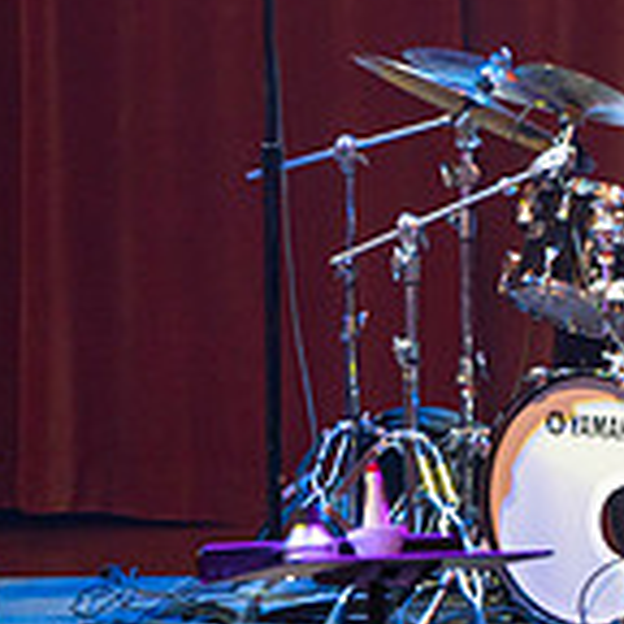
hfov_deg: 1.9
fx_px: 18885
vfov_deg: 1.9
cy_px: 214
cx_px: 884
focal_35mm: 926
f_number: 5.6
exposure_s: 1/125
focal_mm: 271
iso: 2000
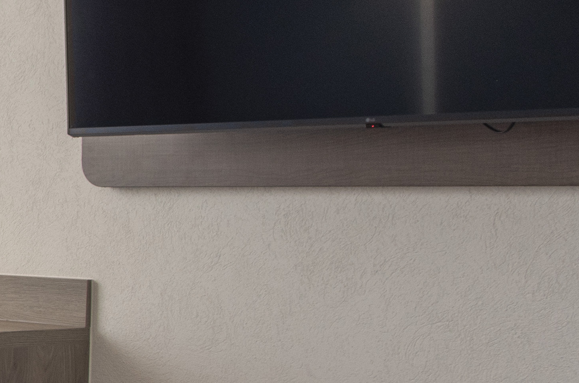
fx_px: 1637
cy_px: 250
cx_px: -678
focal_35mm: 102
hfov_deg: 15.0
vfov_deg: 13.3
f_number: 8
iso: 200
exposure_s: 1/20
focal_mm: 20
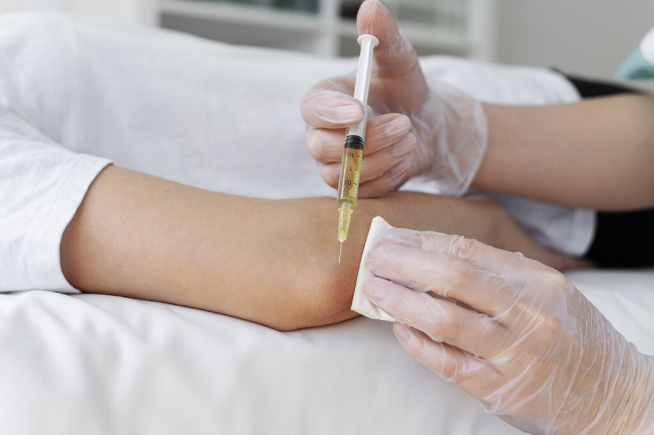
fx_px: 908
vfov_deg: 26.9
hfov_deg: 39.6
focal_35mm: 50
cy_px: 218
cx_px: 327
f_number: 4.5
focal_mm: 50
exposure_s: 1/640
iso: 640
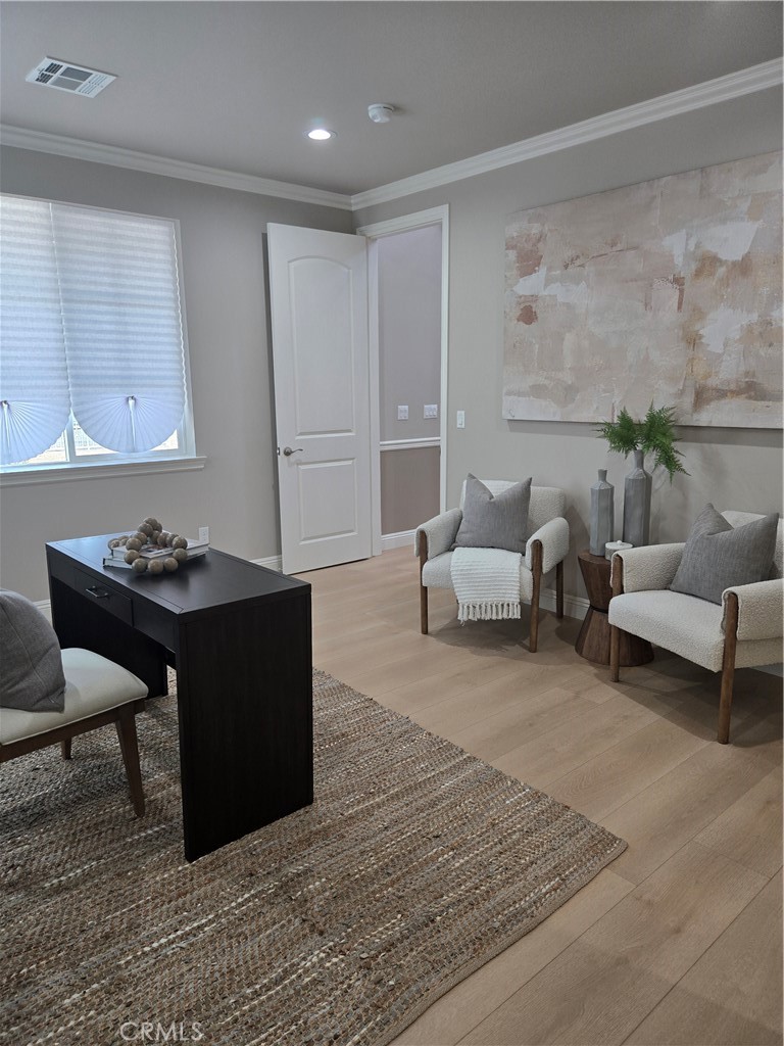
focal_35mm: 23
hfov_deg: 58.9
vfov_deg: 73.9
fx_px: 695
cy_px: 523
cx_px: 392
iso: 80
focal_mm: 5.4
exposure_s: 1/120
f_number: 1.8
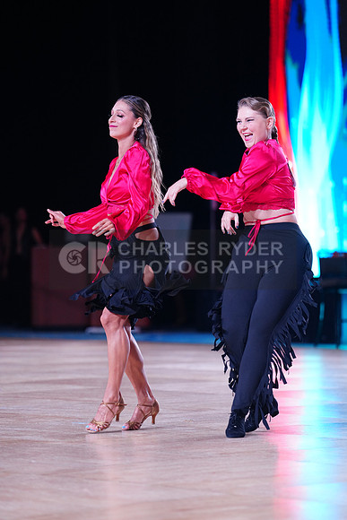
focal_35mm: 153
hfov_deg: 9.0
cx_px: 174
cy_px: 260
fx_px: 2211
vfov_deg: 13.4
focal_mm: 153
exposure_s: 1/640
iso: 1600
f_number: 2.8
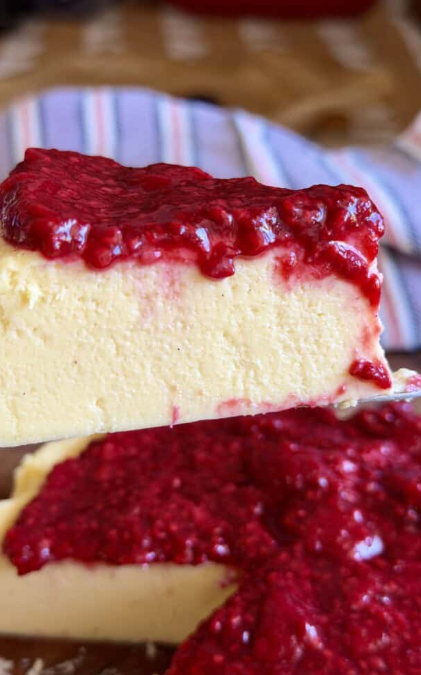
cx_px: 180
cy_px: 338
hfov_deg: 25.3
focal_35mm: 51
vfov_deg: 39.6
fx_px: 937
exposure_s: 1/74
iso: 100
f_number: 1.8
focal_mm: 6.8
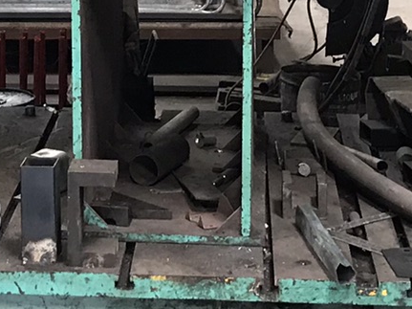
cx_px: 114
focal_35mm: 133
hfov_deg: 14.8
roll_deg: +1.0
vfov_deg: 10.6
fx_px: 1583
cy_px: -217
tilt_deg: -1.3
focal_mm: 3.99
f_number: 1.8
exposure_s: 1/20
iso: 40
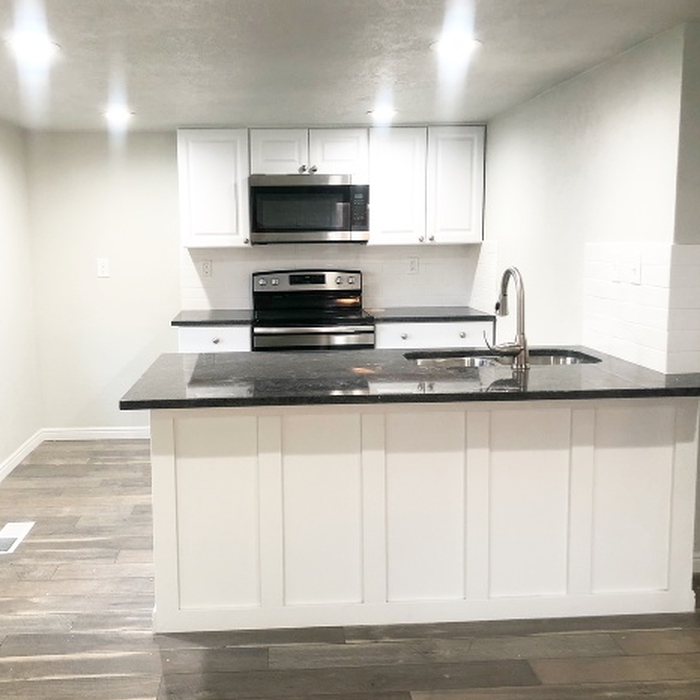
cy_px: 344
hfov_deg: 48.3
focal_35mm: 34
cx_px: 302
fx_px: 778
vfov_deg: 48.4
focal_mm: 4
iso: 32
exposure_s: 1/20
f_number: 1.8
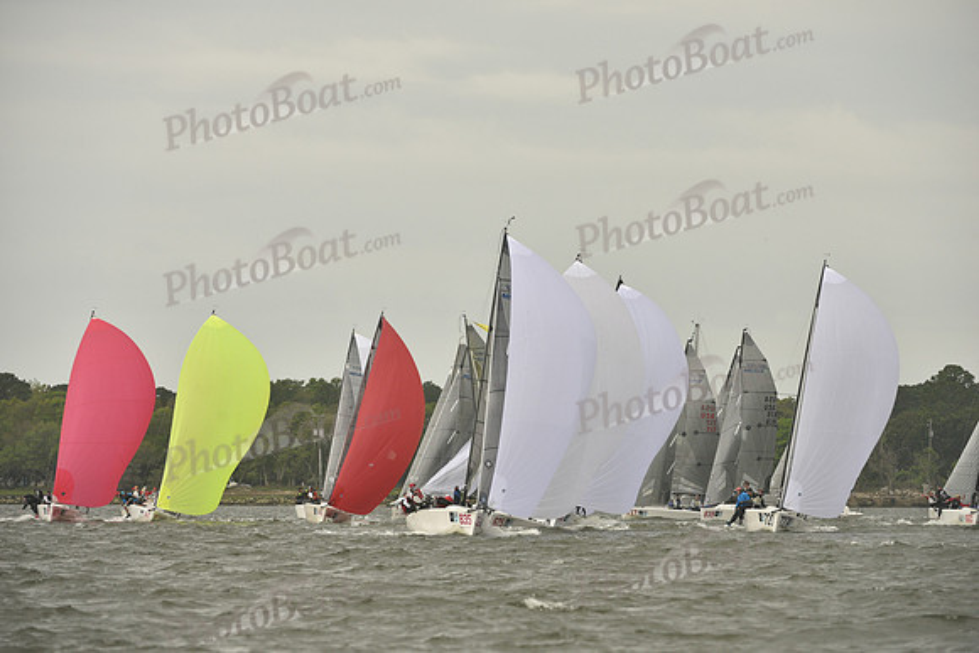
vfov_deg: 5.1
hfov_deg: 7.6
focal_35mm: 270
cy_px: 326
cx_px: 490
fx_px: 7344
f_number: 6.3
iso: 400
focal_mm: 270
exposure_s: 1/1000
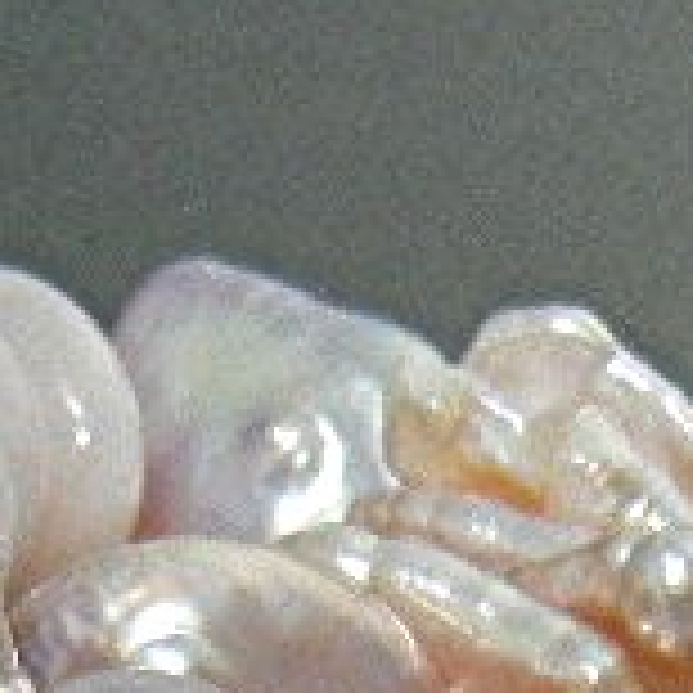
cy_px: 1616
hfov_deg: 8.7
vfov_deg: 8.1
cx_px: 356
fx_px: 4530
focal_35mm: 200
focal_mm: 6.2
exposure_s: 1/30
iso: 516
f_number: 7.2
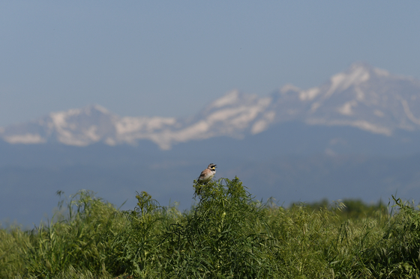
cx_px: 210
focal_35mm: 390
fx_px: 4548
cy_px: 140
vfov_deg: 3.5
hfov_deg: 5.3
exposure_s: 1/400
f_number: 10
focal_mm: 260
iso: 100
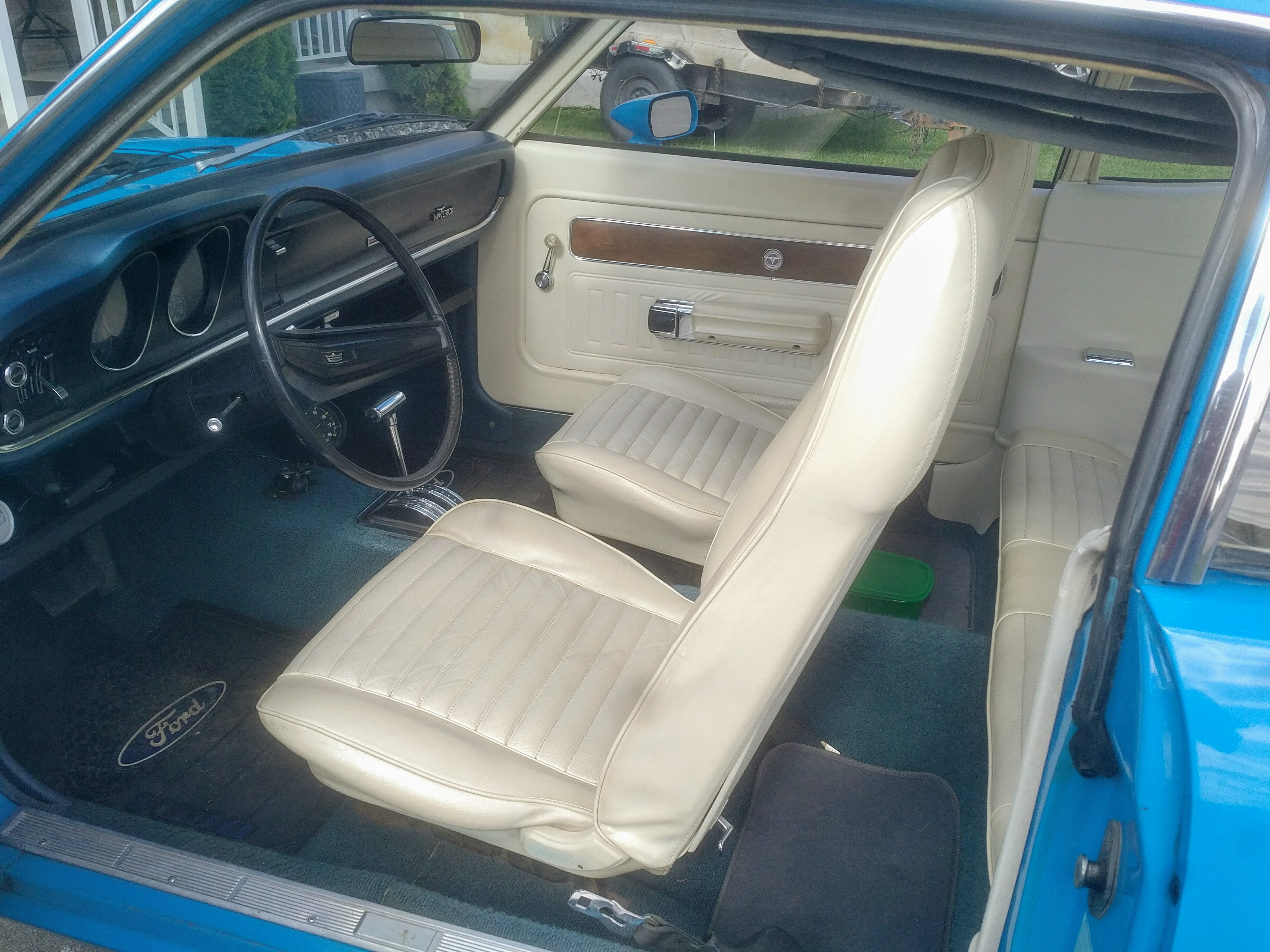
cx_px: 635
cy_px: 476
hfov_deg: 65.3
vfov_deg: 51.4
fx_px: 991
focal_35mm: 27
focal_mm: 4.75
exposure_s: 1/399
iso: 50
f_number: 2.2
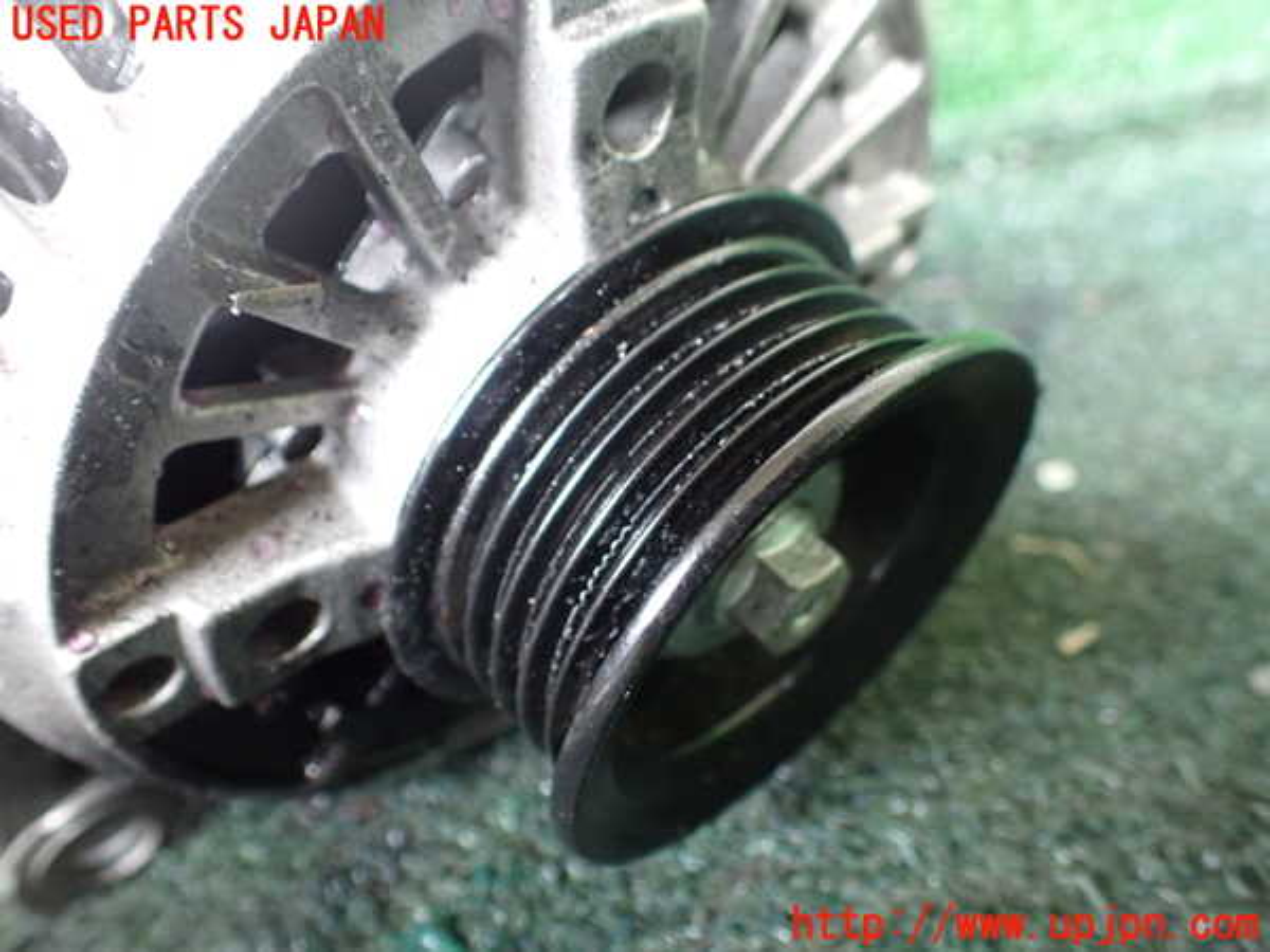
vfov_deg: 46.8
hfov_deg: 60.0
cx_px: 635
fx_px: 1101
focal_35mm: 30
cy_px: 476
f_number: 2.3
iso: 1000
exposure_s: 1/30
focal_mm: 5.4
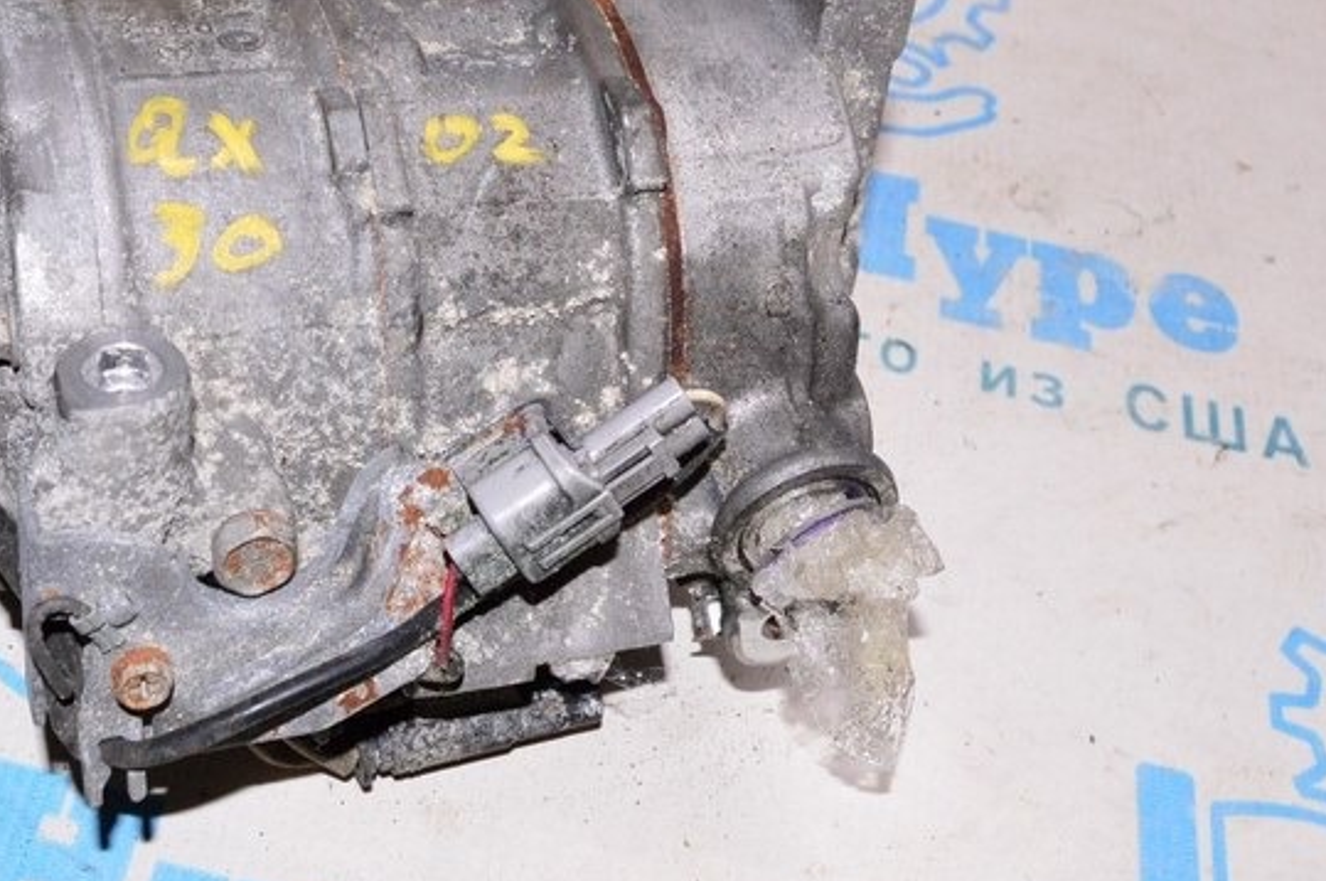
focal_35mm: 57
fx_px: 2097
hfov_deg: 34.8
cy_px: 205
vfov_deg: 23.4
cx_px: 465
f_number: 8
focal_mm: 20
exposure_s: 1/200
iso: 1600
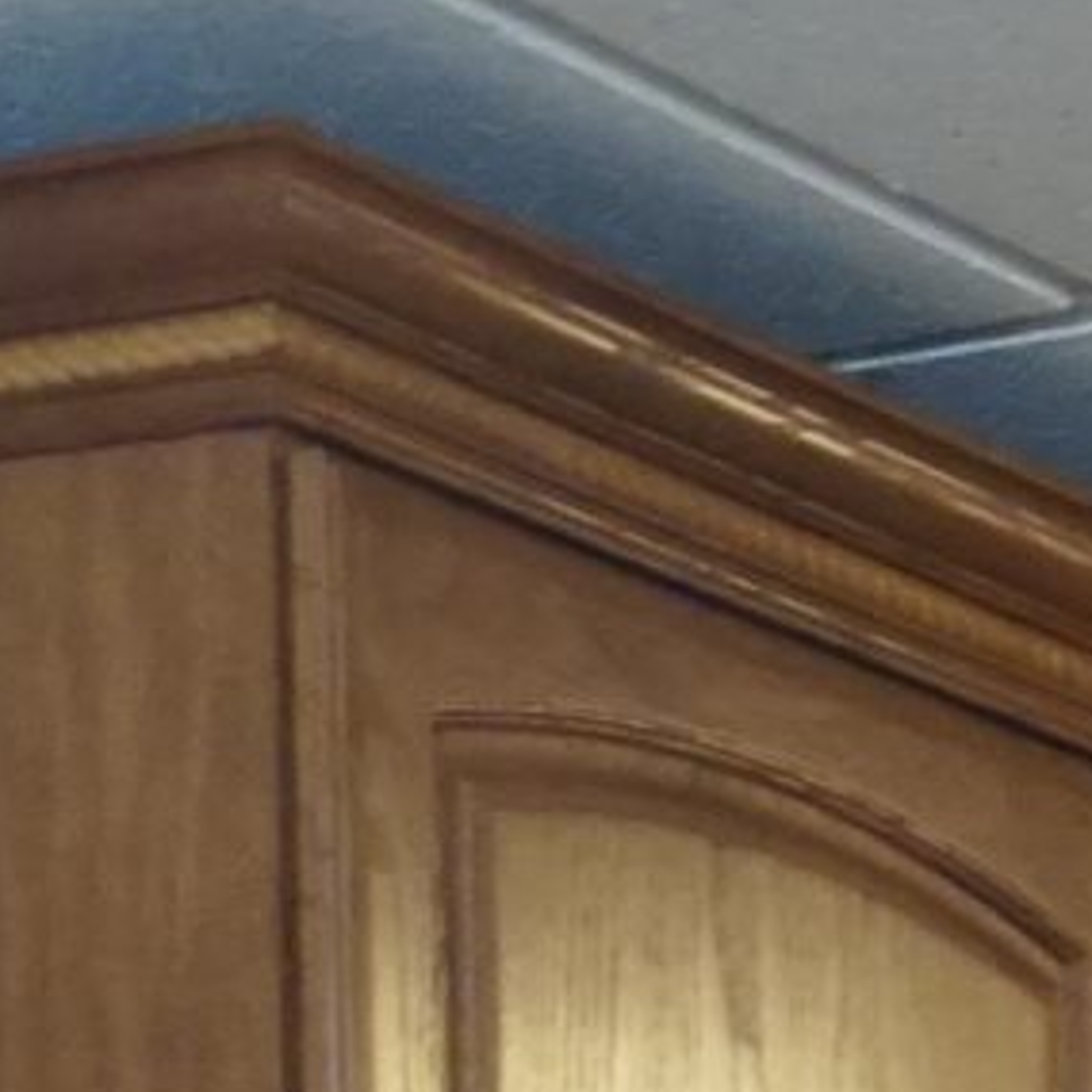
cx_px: 2835
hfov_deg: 7.3
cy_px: 3563
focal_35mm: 220
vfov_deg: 6.9
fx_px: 7852
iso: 1250
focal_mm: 16
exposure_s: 1/60
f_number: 4
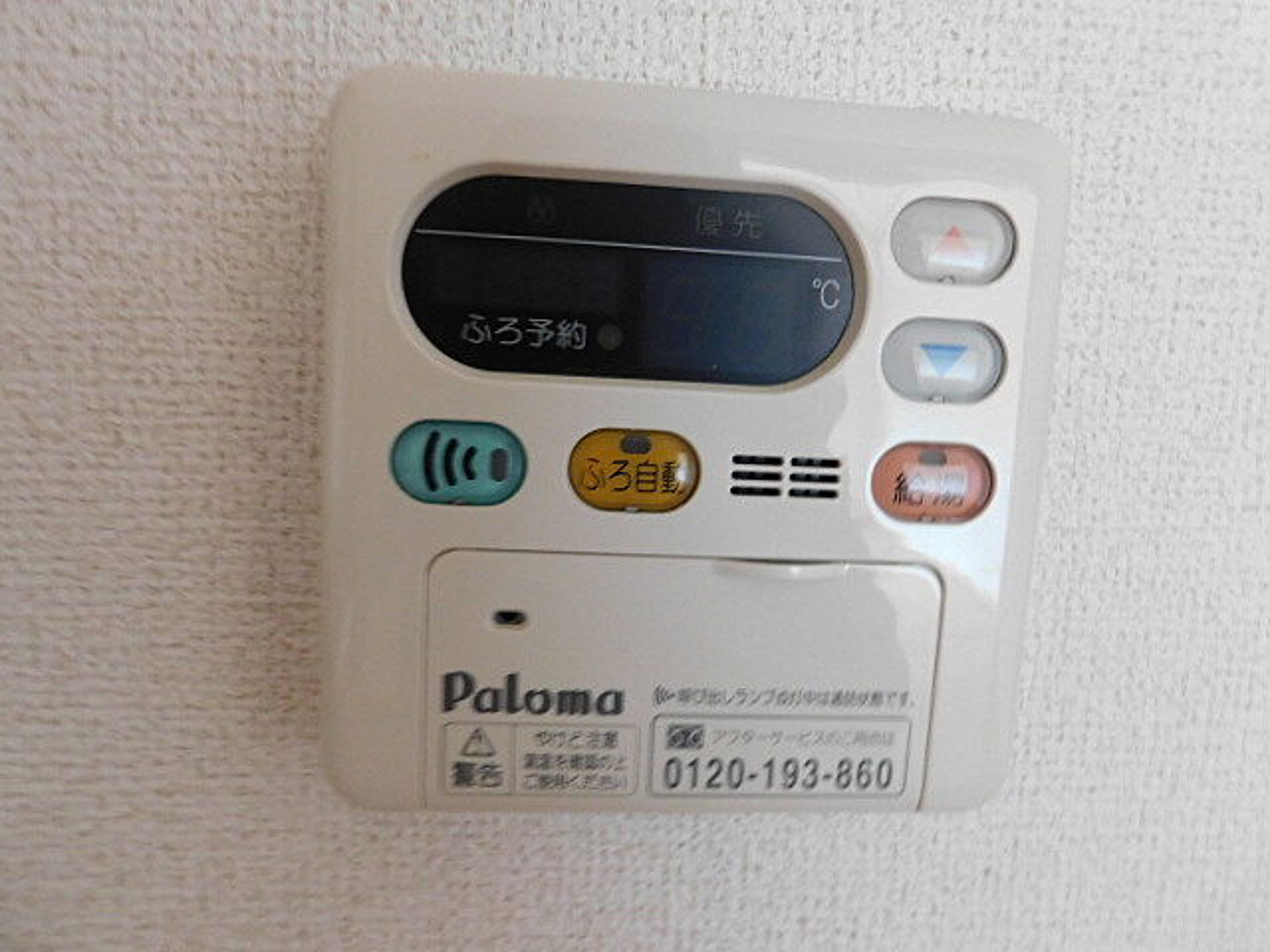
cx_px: 635
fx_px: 844
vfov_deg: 58.9
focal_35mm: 23
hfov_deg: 73.9
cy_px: 476
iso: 400
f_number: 3
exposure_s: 1/10
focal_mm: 4
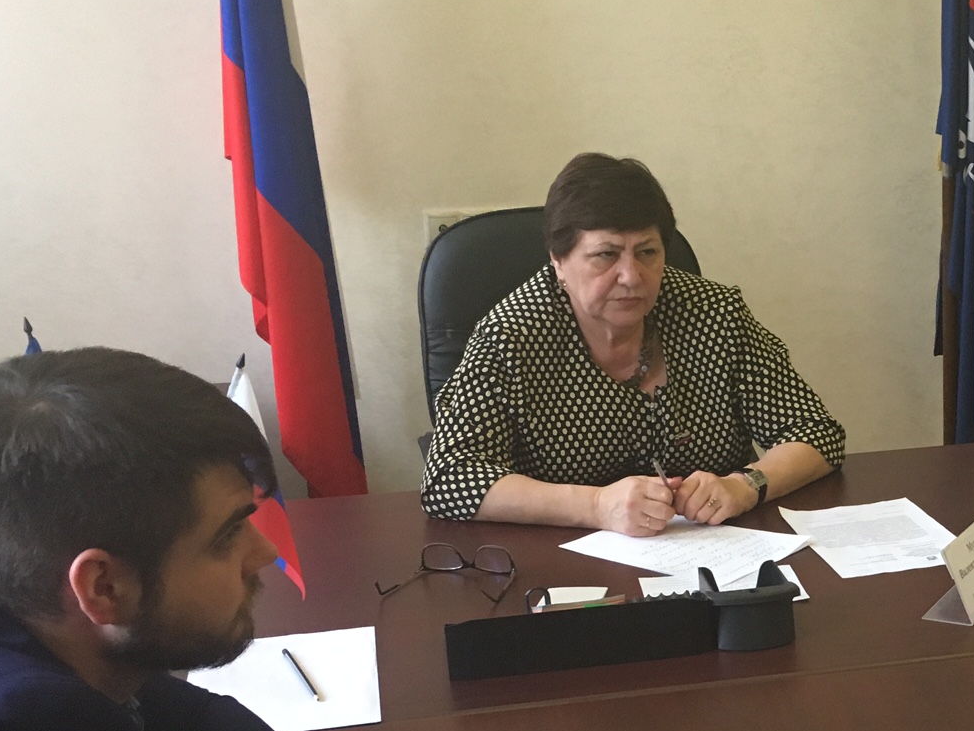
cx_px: 858
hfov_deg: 30.9
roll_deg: -1.2
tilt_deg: -18.7
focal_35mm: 60
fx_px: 1689
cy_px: 566
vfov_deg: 24.1
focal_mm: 4.15
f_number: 2.2
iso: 160
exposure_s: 1/33
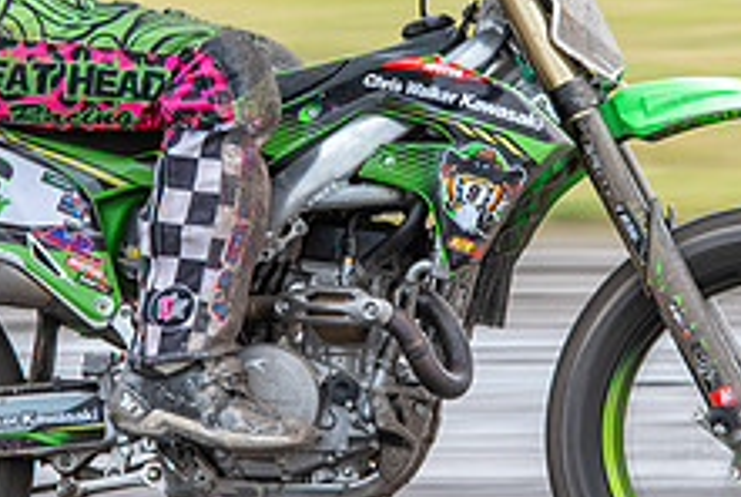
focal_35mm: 735
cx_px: 391
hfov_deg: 2.8
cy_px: 132
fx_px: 15149
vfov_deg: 1.9
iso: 160
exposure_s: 1/250
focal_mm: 200
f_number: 6.3
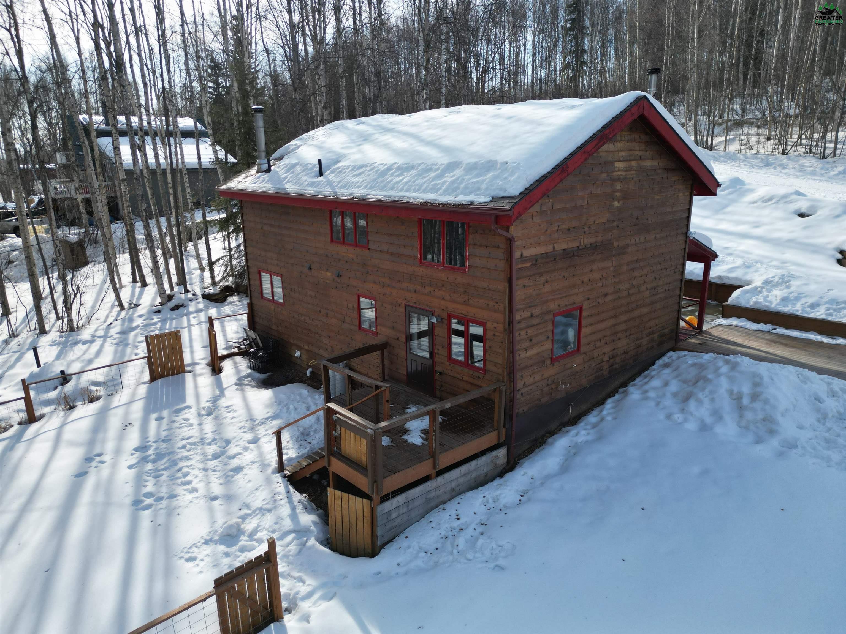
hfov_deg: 71.6
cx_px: 423
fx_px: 587
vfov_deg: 56.8
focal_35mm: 24
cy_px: 317
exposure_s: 1/2500
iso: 150
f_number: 1.7
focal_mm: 6.72
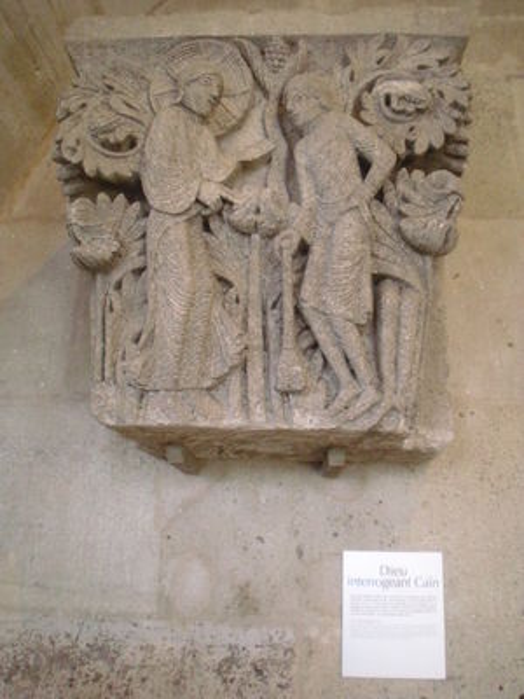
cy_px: 350
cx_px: 262
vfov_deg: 55.4
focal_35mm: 33
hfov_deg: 42.9
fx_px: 666
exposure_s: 1/40
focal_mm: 5.58
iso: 400
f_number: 2.8
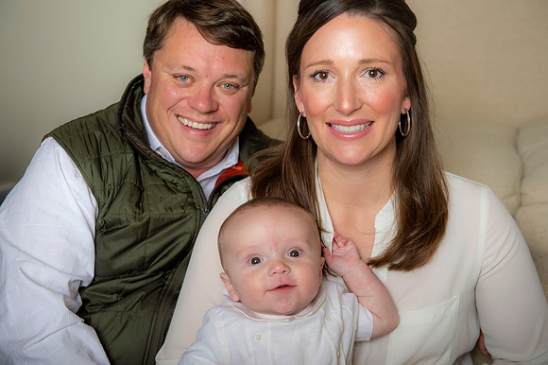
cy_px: 182
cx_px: 274
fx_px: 837
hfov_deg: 36.3
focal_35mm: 55
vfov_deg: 24.6
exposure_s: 1/200
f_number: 4.5
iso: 200
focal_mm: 55
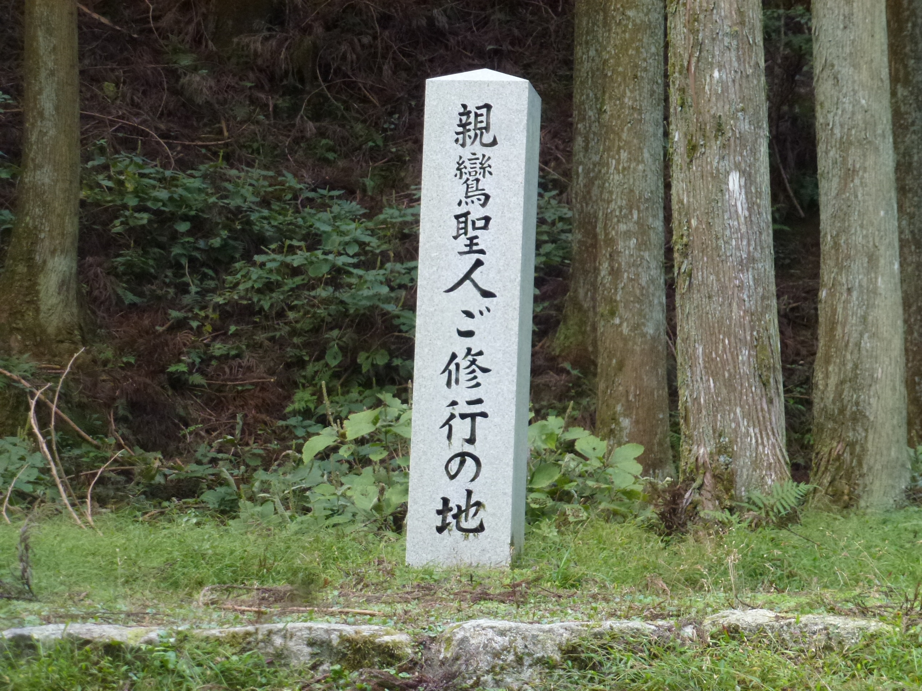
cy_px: 346
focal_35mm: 142
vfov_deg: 10.4
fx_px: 3782
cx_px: 461
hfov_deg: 13.9
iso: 400
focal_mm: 25.5
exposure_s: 1/30
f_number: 5.3
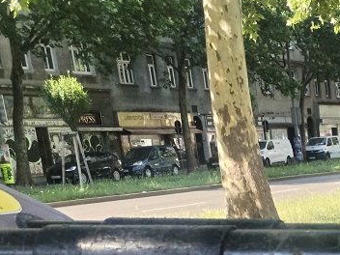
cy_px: 460
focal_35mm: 114
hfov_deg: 15.6
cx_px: 539
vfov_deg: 12.0
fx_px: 1120
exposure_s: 1/248
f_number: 1.8
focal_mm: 4.75
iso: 100
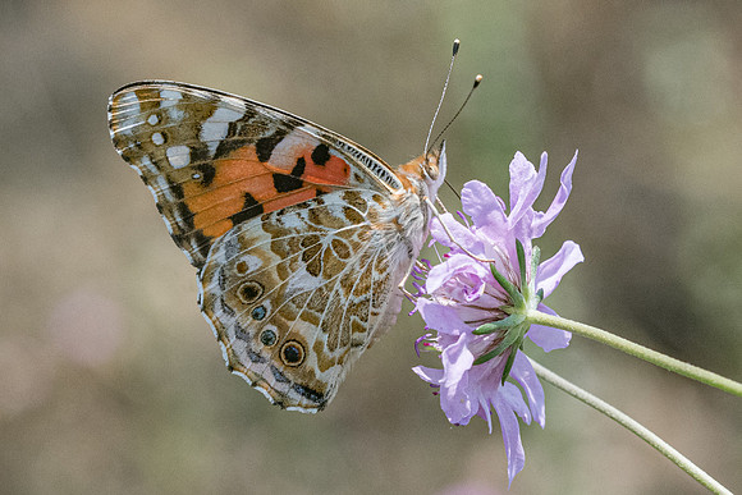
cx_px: 364
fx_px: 8620
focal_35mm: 418
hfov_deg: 4.9
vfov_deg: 3.3
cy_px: 317
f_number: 11
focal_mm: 150
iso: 1600
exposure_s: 1/1600
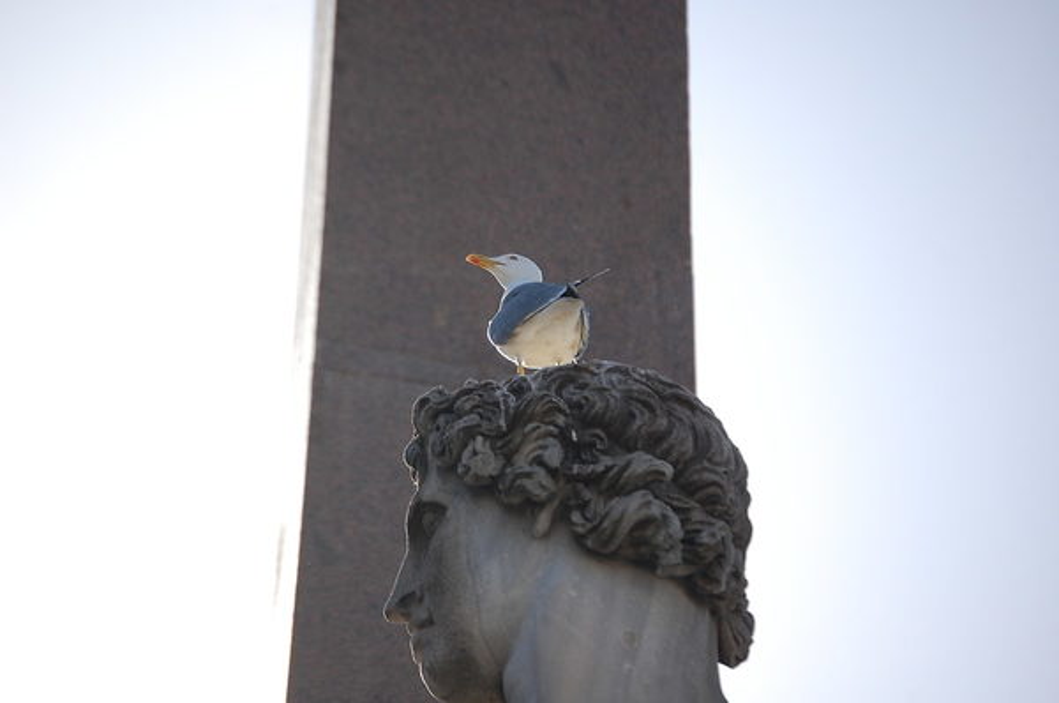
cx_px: 530
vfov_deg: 5.9
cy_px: 352
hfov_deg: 8.9
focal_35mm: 232
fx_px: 6828
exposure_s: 1/1600
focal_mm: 155
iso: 400
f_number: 5.3
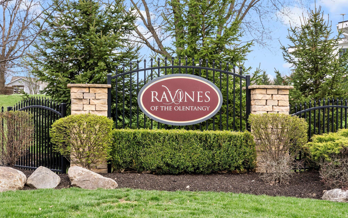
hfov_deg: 28.6
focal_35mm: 72
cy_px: 103
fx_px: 683
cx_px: 173
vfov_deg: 18.1
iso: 640
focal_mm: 70
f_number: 9
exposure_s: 1/400
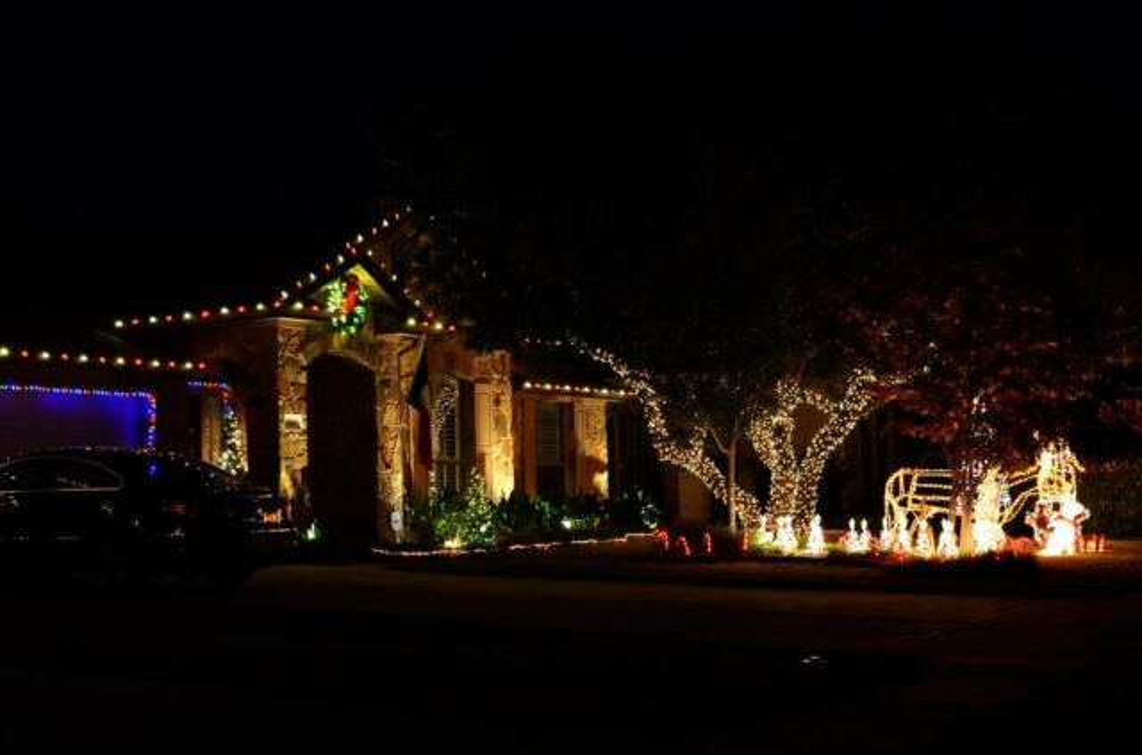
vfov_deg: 25.6
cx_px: 571
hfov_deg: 37.9
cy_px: 378
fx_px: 1661
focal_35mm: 52
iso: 800
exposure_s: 1/6
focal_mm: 35
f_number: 3.5
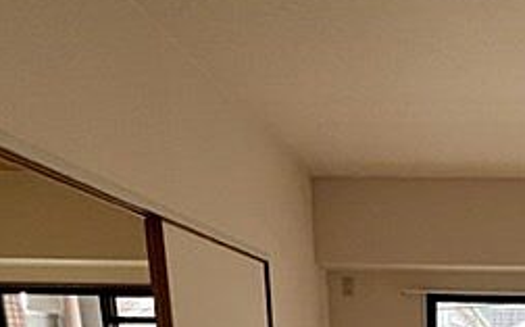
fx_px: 500
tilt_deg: -11.4
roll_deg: -1.8
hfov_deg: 48.0
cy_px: 485
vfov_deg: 26.6
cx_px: 498
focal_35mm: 35
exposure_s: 1/120
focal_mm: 1.57
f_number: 1.8
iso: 125
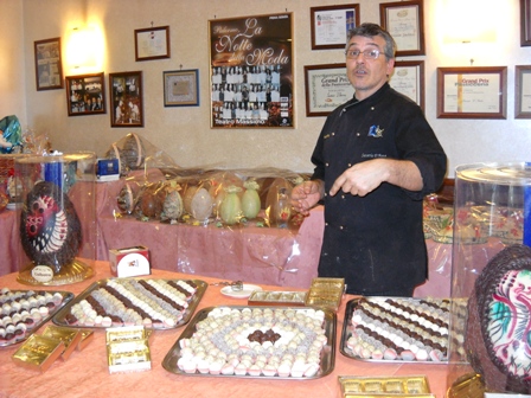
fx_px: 629
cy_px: 199
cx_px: 266
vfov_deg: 35.1
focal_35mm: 41
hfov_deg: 45.8
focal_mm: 6.72
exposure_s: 1/30
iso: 400
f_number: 3.1
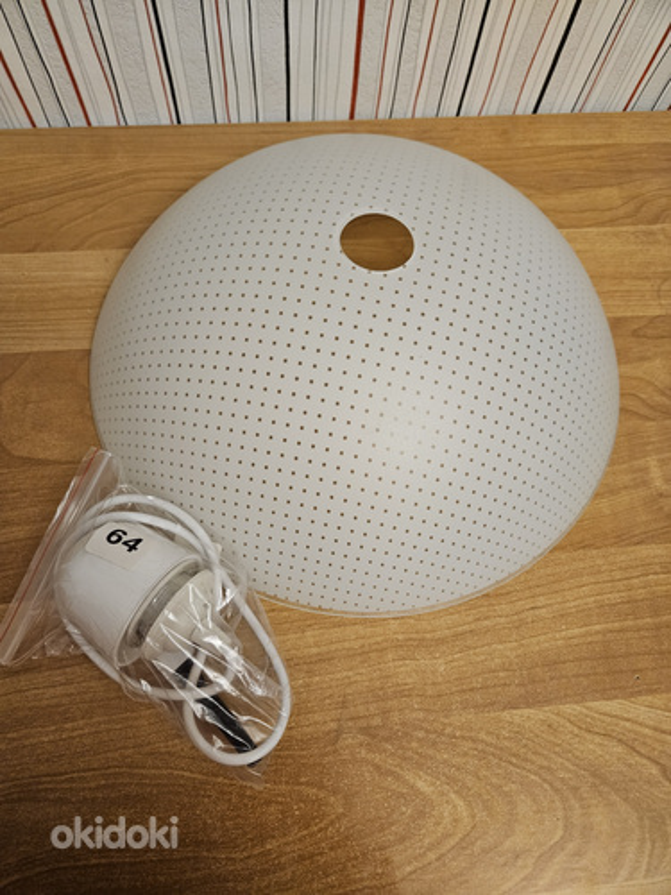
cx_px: 336
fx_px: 594
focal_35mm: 23
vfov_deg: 73.9
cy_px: 448
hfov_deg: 58.9
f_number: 1.8
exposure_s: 1/100
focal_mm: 5.4
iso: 800
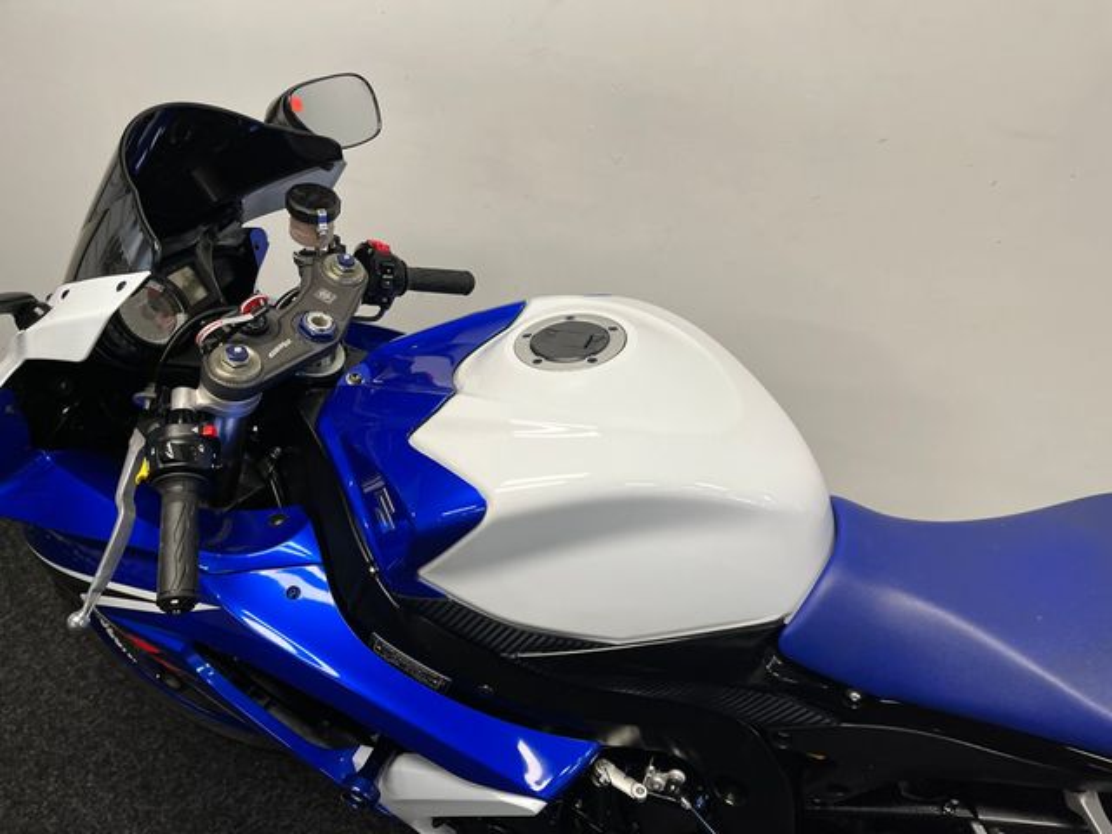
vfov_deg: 53.1
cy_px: 417
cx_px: 556
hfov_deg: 67.3
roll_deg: -2.9
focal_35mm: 26
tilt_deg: -34.0
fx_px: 835
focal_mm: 5.1
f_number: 1.6
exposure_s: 1/100
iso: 100
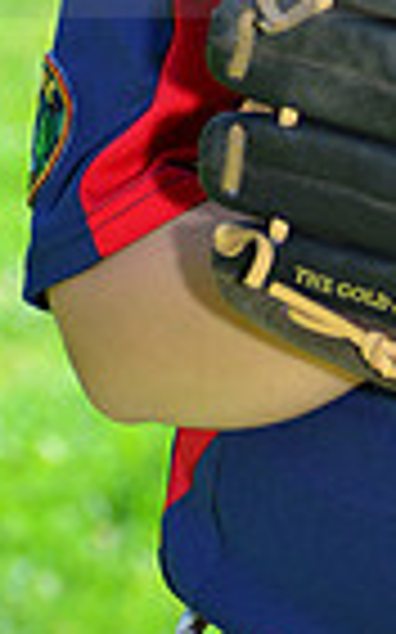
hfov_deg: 2.0
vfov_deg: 3.1
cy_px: -126
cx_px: 767
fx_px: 11564
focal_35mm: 669
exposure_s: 1/200
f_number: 8
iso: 200
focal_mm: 160
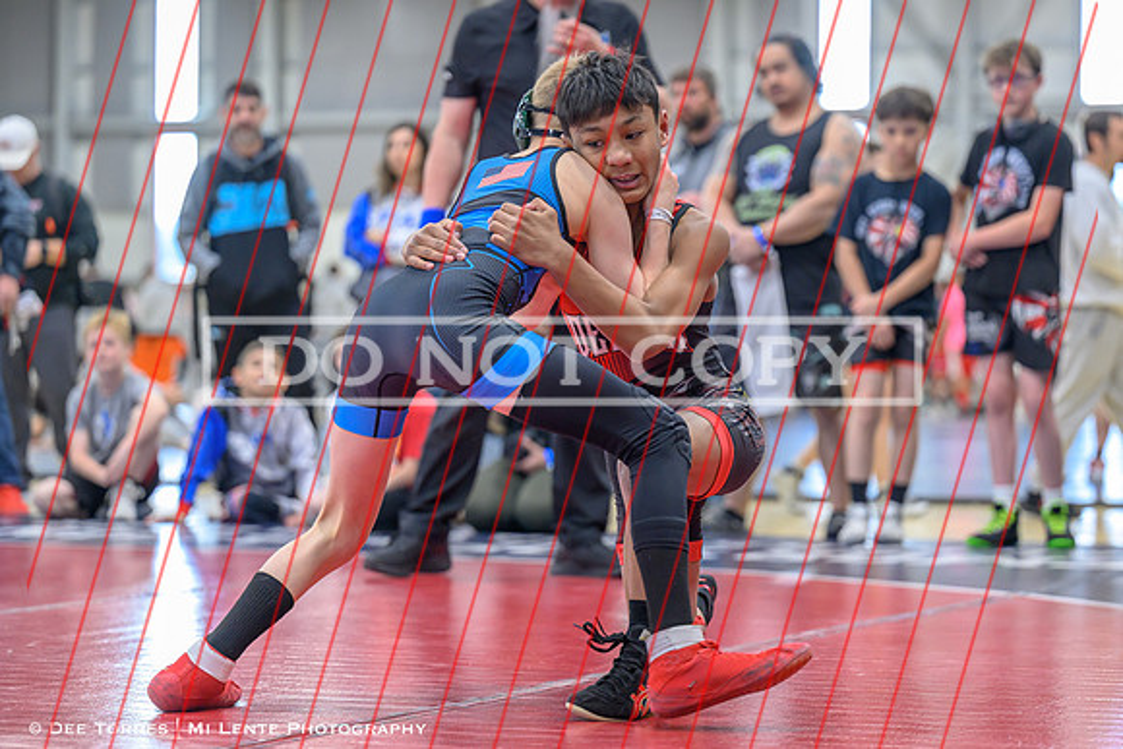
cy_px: 382
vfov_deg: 12.0
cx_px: 656
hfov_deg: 17.9
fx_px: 3570
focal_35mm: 114
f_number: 2.8
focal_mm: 98
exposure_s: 1/640
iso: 2200
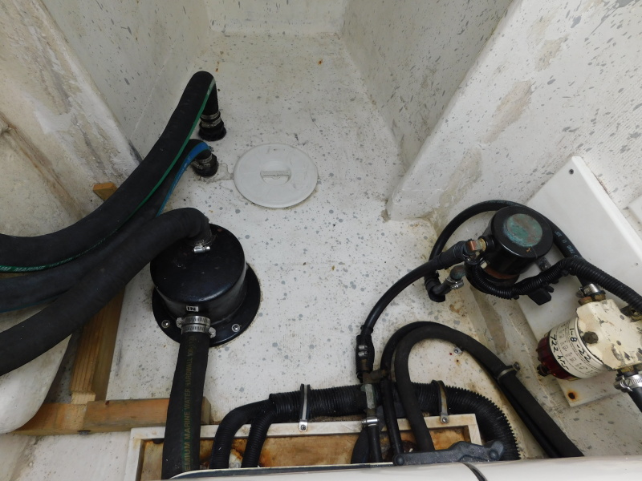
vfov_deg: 58.9
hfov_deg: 73.9
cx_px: 321
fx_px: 427
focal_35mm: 23
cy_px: 240
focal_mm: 4
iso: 125
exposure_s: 1/125
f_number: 3
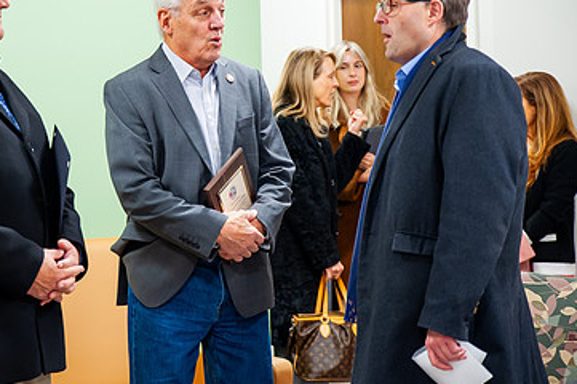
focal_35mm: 90
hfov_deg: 22.4
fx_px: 1441
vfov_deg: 15.1
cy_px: 115
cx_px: 149
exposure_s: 1/125
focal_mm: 56
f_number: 2.8
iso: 800
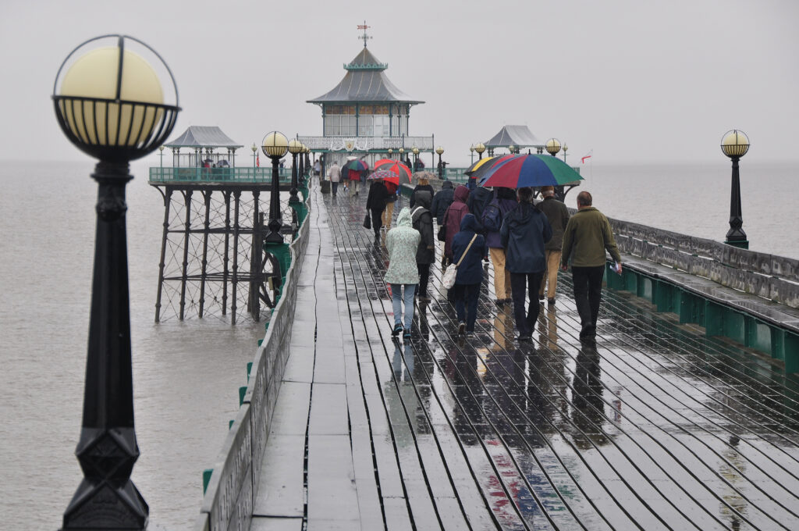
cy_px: 266
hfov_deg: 16.1
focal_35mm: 128
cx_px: 400
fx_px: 2826
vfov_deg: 10.7
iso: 220
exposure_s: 1/60
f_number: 8
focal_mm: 85
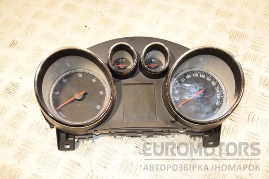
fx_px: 314
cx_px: 134
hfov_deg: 46.4
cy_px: 90
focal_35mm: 42
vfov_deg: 31.9
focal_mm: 28
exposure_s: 1/200
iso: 800
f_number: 5
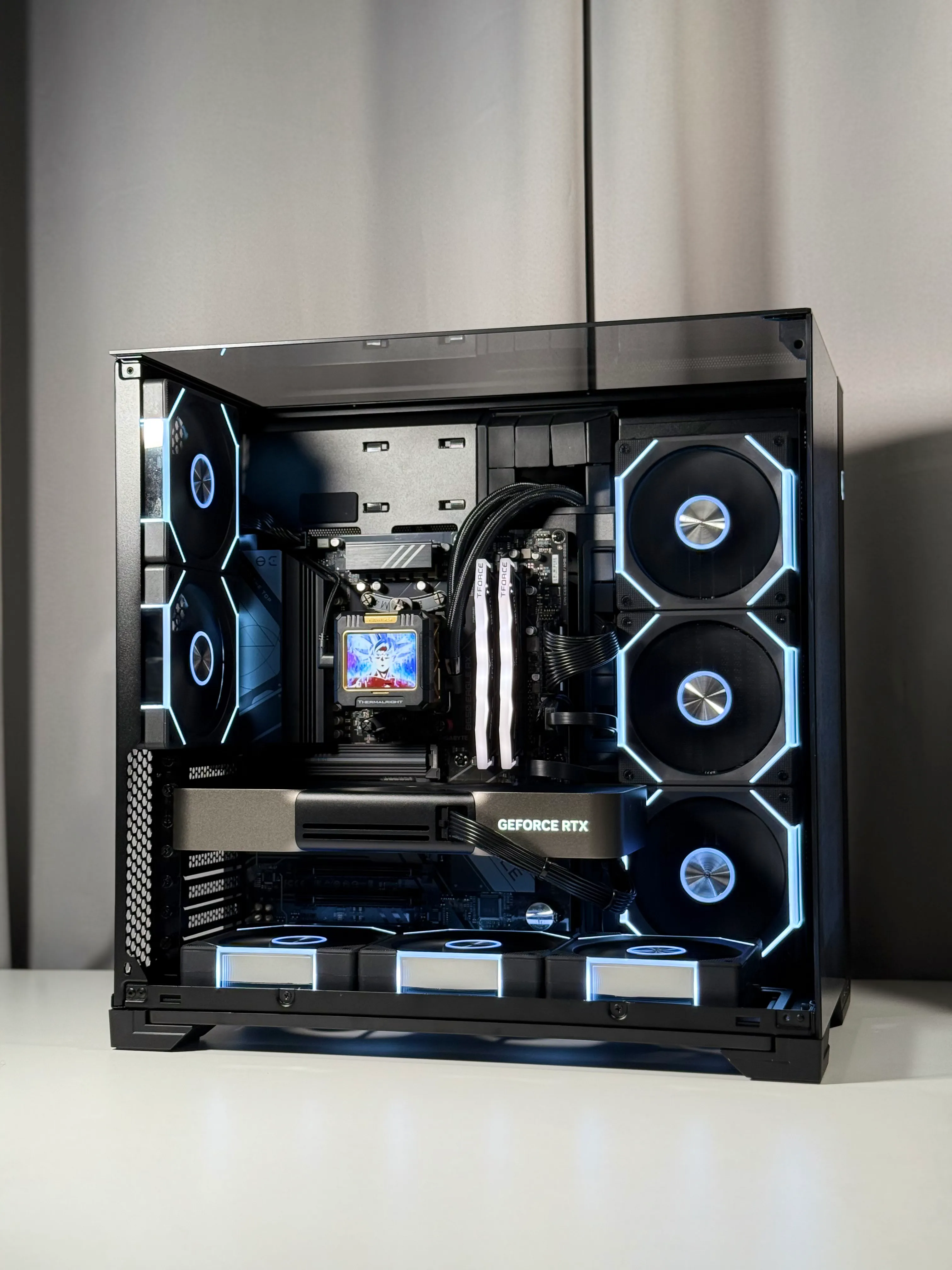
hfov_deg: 30.3
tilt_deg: +3.3
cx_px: 476
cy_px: 635
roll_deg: -0.3
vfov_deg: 39.7
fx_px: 1760
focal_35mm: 48
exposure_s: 1/60
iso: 160
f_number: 1.78
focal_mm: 6.76
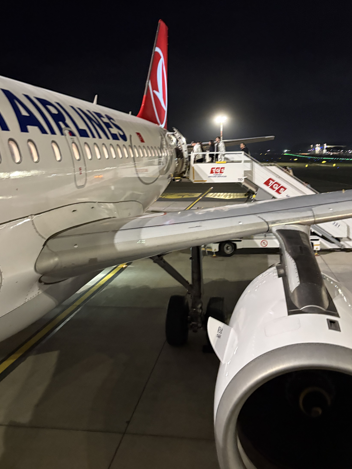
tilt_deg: -3.6
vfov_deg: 53.5
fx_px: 461
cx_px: 178
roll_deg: -0.5
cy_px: 185
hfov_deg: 41.8
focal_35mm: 34
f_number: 1.6
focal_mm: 5.96
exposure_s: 1/30
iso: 640
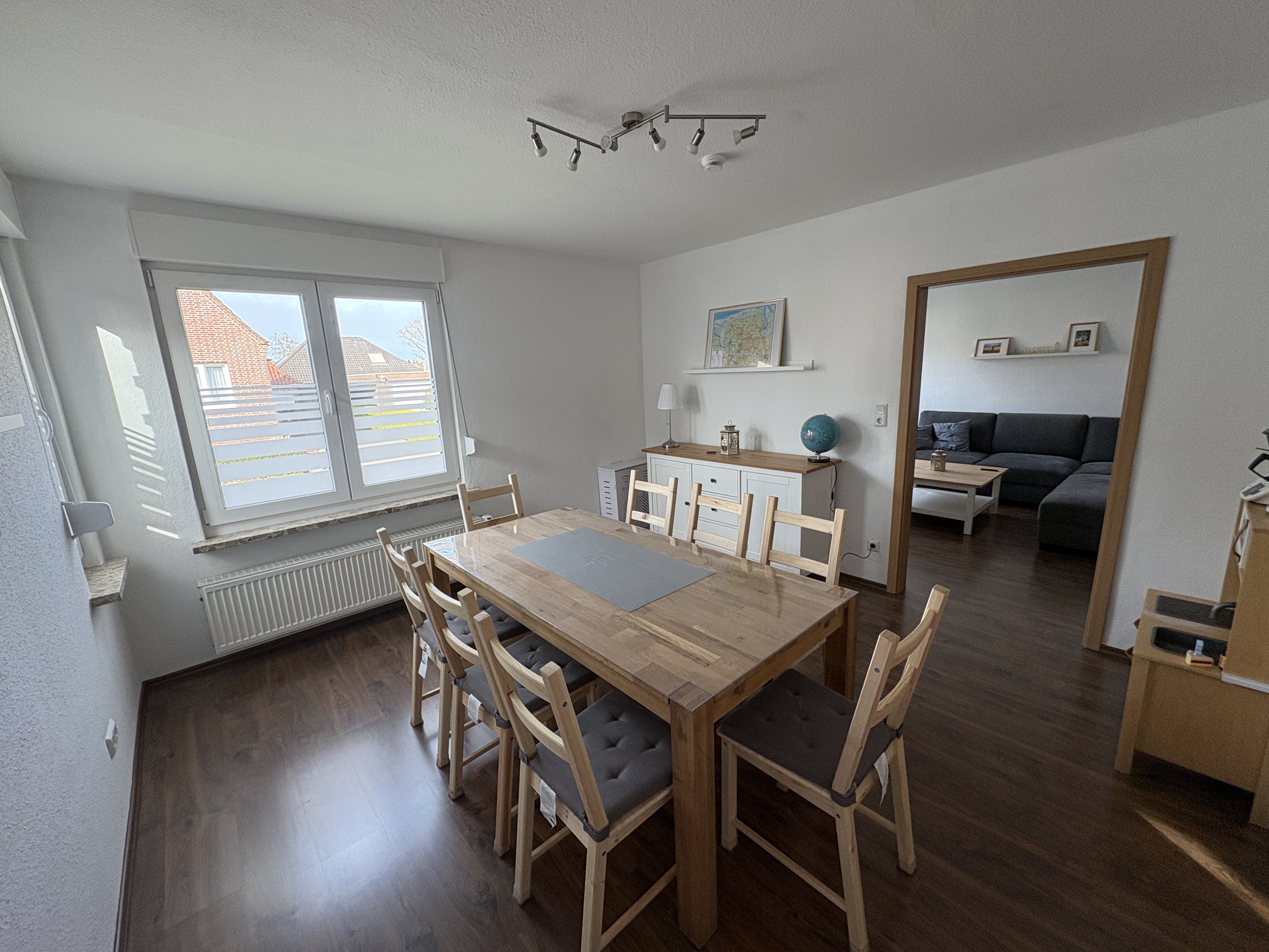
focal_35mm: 14
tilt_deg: -12.1
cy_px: 476
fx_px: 513
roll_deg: +3.0
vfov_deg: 85.7
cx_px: 634
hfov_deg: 102.1
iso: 160
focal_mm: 2.22
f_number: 2.2
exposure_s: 1/99
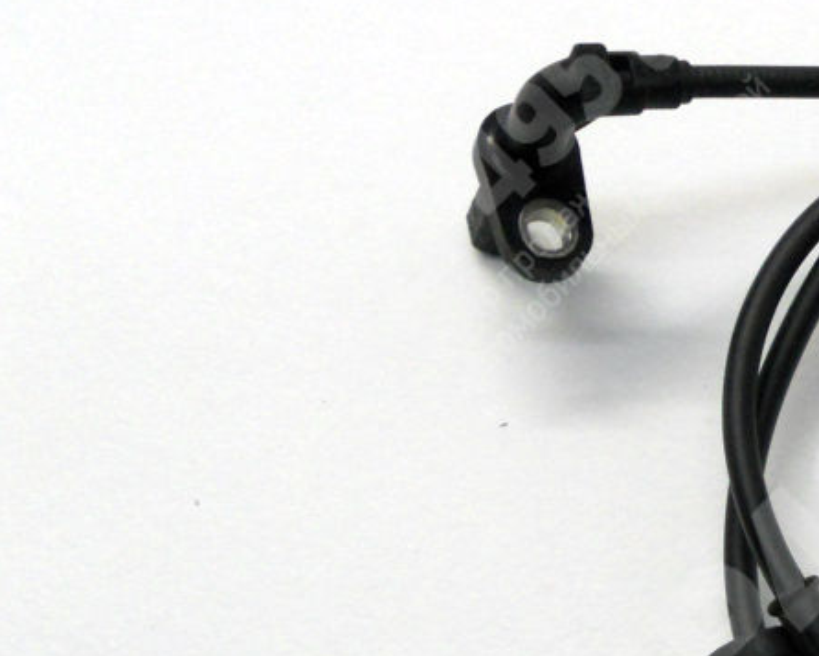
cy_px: 502
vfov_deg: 21.7
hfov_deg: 25.1
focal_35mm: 70
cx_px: 914
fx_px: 1697
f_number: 3.5
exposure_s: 1/125
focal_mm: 5.8
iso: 320
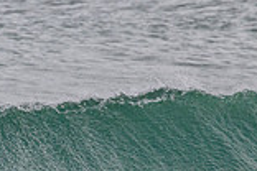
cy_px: 239
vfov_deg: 0.6
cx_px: -33
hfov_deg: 0.9
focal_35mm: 2299
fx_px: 16411
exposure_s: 1/1600
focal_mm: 620
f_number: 11
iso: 1000
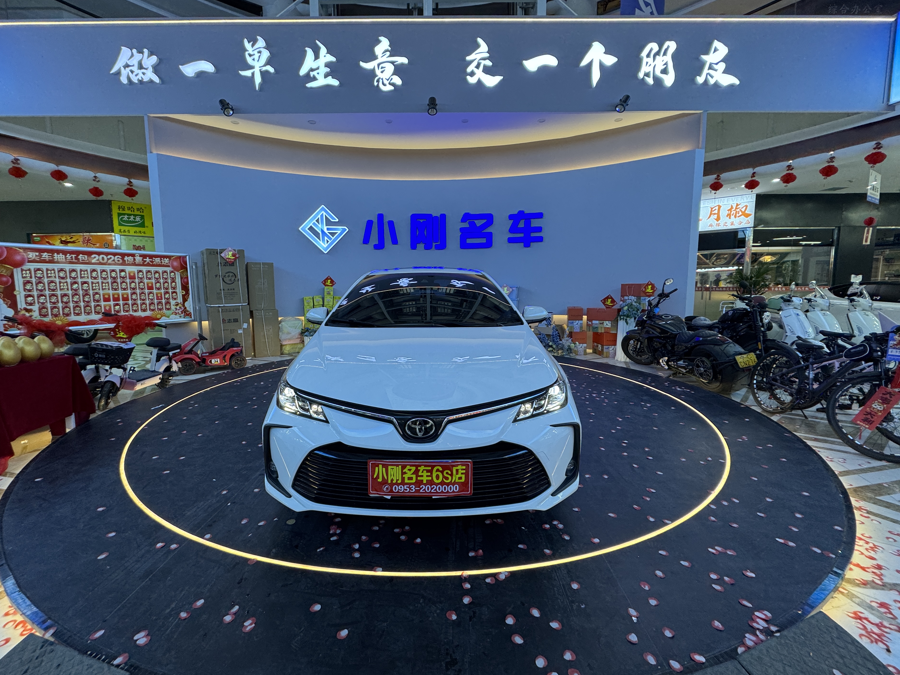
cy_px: 328
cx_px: 430
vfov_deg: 81.7
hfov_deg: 98.1
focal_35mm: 15
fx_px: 390
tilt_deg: -6.2
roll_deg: +0.3
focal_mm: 2.22
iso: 100
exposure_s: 1/100
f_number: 2.2
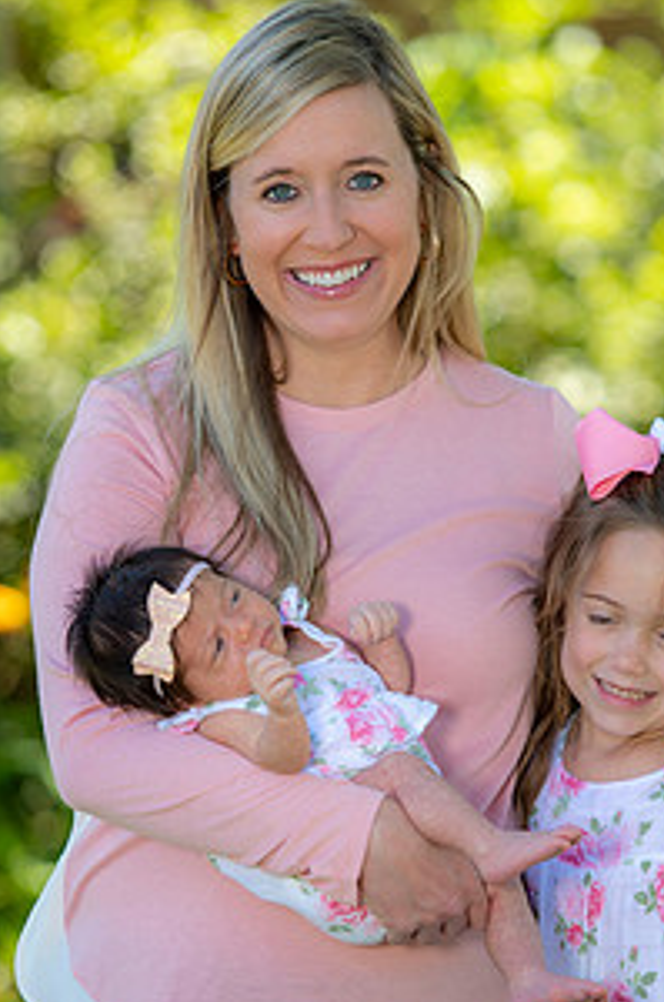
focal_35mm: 240
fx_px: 6663
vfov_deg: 8.6
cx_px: 412
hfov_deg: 5.7
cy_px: 548
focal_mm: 160
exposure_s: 1/250
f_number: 2.8
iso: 100
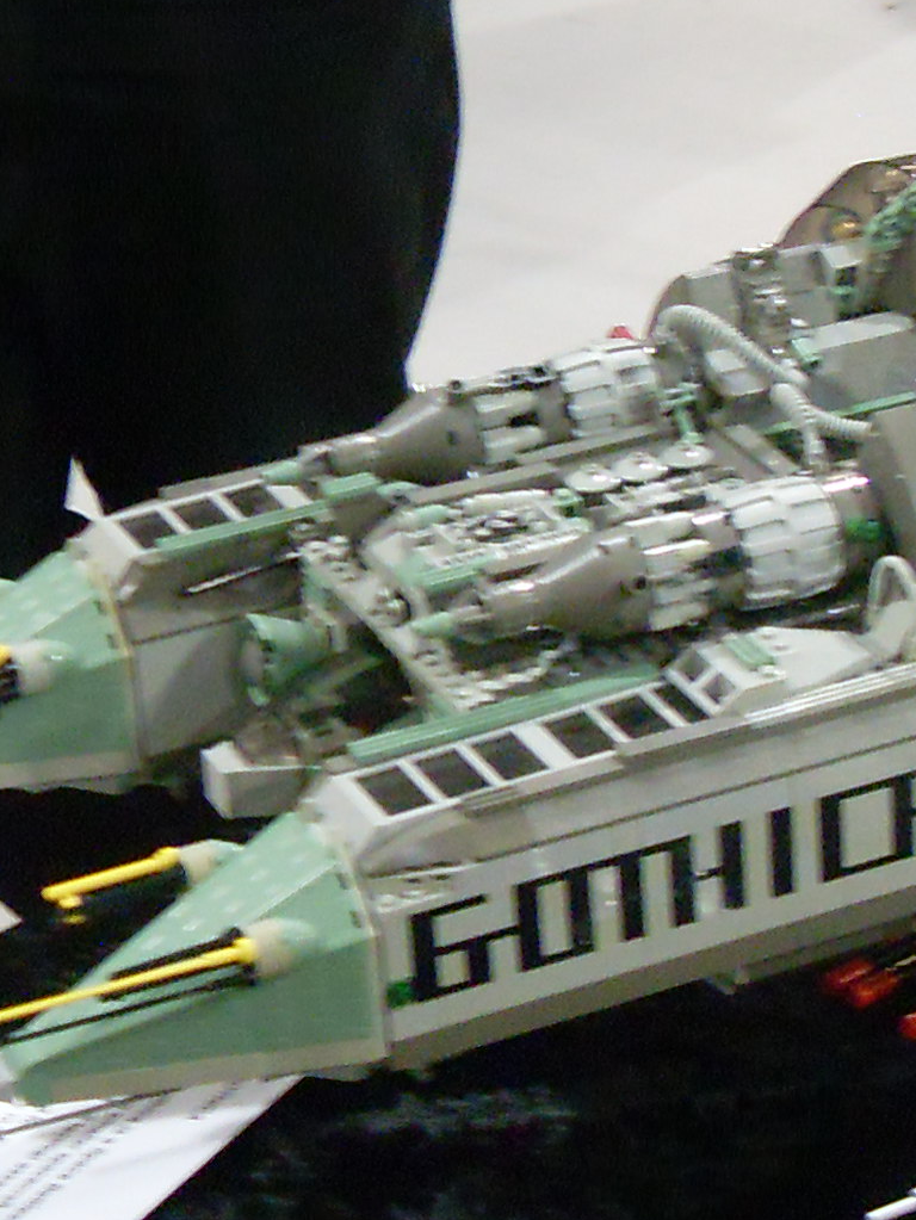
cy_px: 632
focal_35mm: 118
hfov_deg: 12.0
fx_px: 4161
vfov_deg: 16.7
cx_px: 1384
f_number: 2.8
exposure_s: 1/8
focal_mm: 6.3
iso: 200
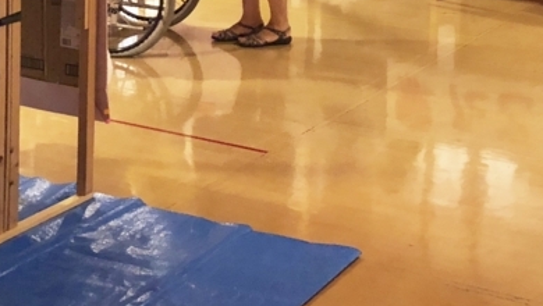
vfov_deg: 13.8
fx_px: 1153
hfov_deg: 26.0
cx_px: 436
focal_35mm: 80
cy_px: -213
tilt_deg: -2.4
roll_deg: -0.6
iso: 100
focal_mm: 3.99
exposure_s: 1/4
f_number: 1.8
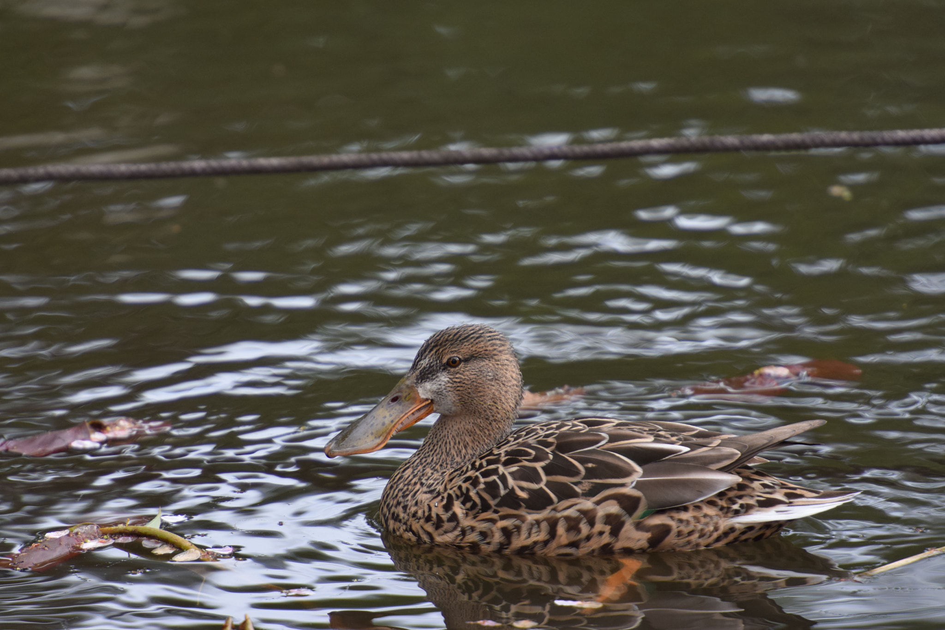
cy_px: 315
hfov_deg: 3.4
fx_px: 15748
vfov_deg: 2.3
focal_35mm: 600
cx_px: 472
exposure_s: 1/400
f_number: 5.6
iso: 450
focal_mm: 400
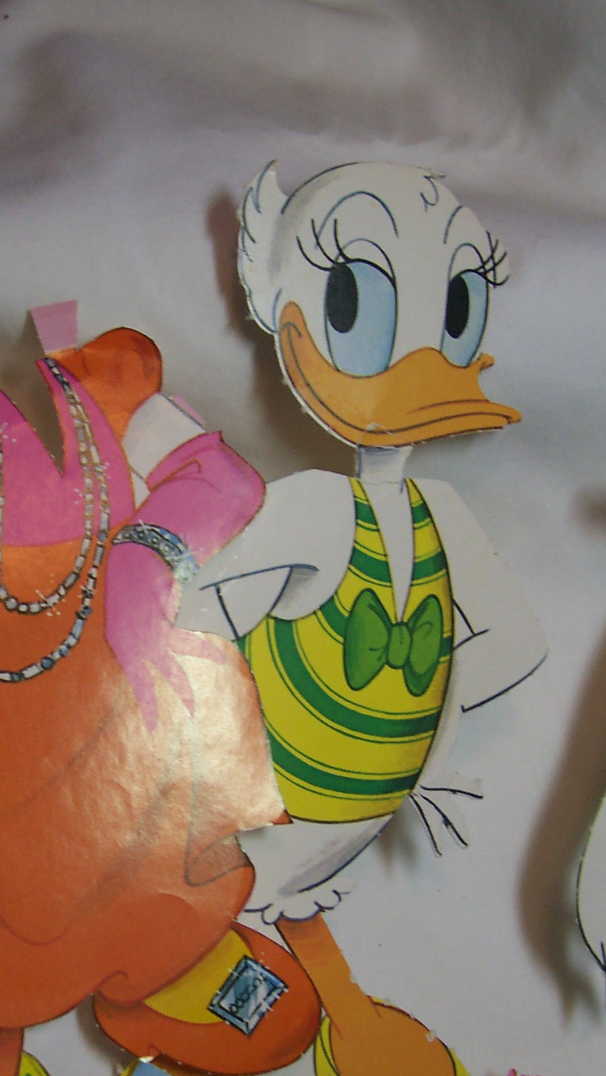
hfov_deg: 23.7
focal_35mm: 50
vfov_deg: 41.2
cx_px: 152
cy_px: 629
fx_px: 1428
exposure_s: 1/45
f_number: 2.8
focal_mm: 5.6
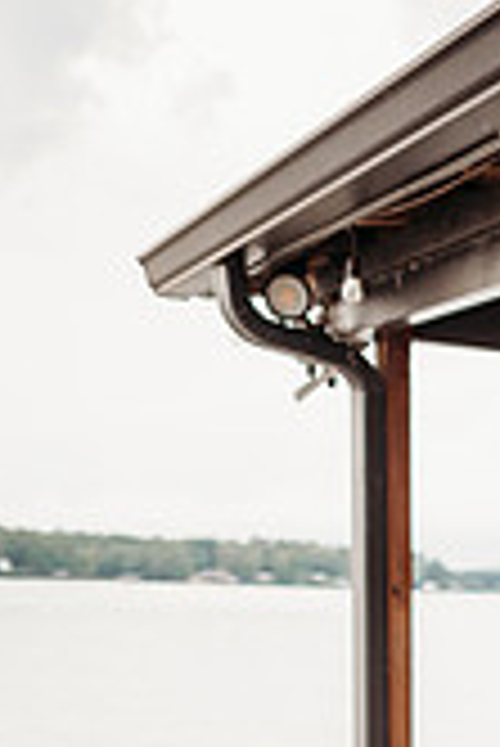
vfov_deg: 28.0
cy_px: 832
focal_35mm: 65
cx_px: 671
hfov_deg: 19.2
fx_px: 1351
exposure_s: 1/250
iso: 200
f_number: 2.2
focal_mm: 24
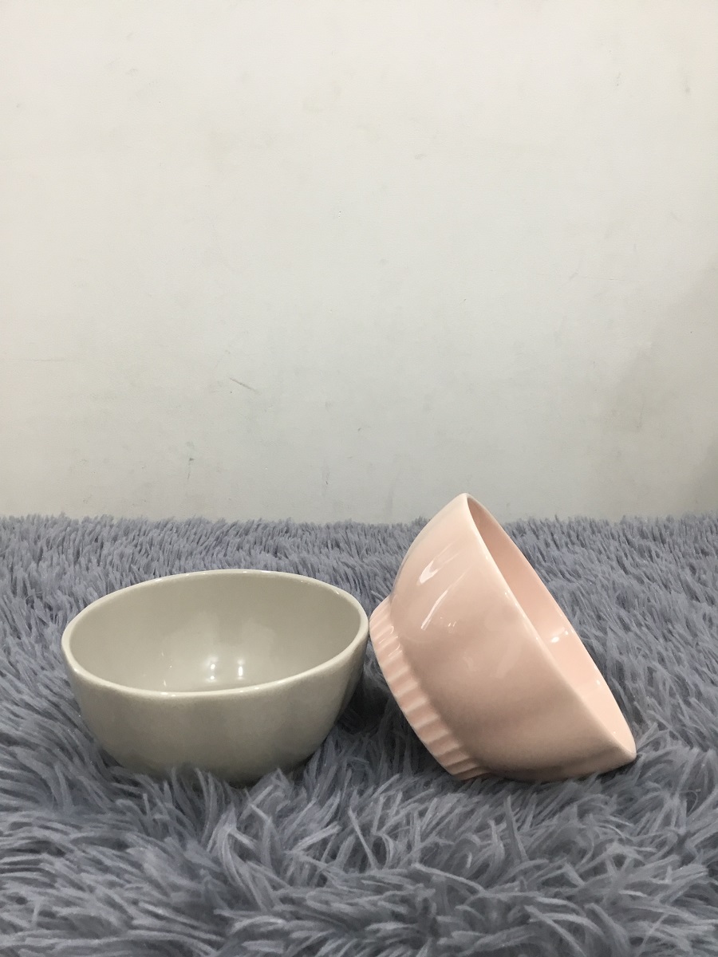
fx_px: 857
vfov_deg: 58.4
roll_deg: +1.2
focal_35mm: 31
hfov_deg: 45.4
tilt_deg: -14.6
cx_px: 359
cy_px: 478
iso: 80
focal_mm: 3.3
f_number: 2.4
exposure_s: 1/33
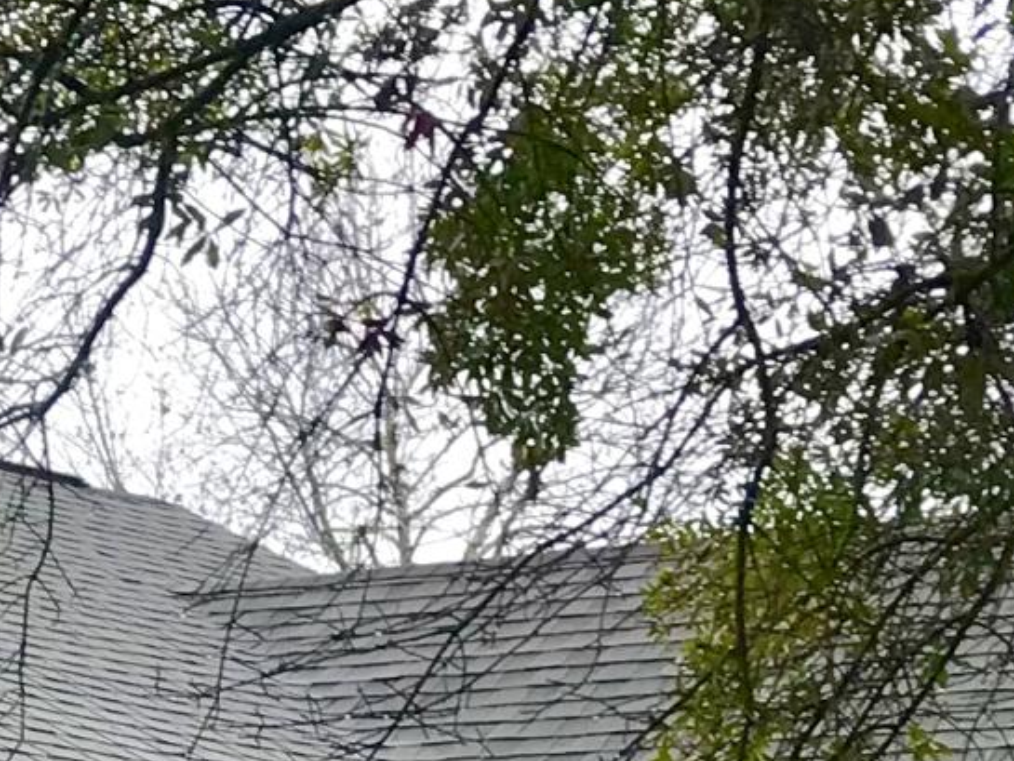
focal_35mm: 154
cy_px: 1142
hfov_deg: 12.4
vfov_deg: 9.4
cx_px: -365
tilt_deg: +1.1
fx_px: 4512
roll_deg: +0.0
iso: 25
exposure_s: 1/120
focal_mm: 3.99
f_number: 1.8
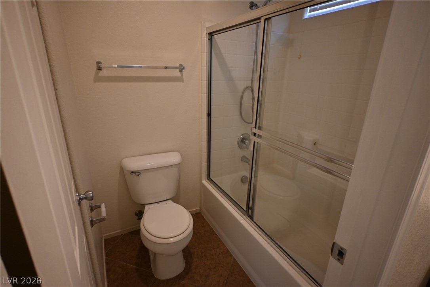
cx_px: 215
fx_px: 215
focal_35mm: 18
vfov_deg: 67.4
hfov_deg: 90.0
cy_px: 144
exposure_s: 1/125
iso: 800
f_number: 3.5
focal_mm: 12
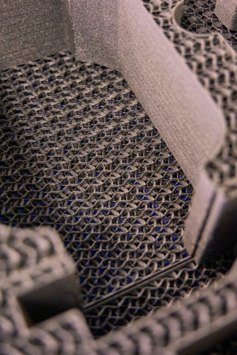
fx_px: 462
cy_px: 162
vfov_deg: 41.9
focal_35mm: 47
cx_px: 139
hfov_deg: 28.7
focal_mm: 36.7
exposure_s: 1/125
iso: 10000
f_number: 2.8
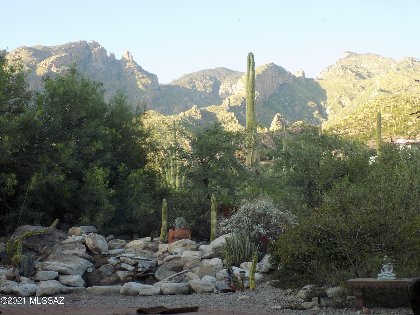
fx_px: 631
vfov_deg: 28.0
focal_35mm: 52
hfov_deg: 36.8
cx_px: 210
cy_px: 158
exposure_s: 1/100
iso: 80
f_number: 3.9
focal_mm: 9.3
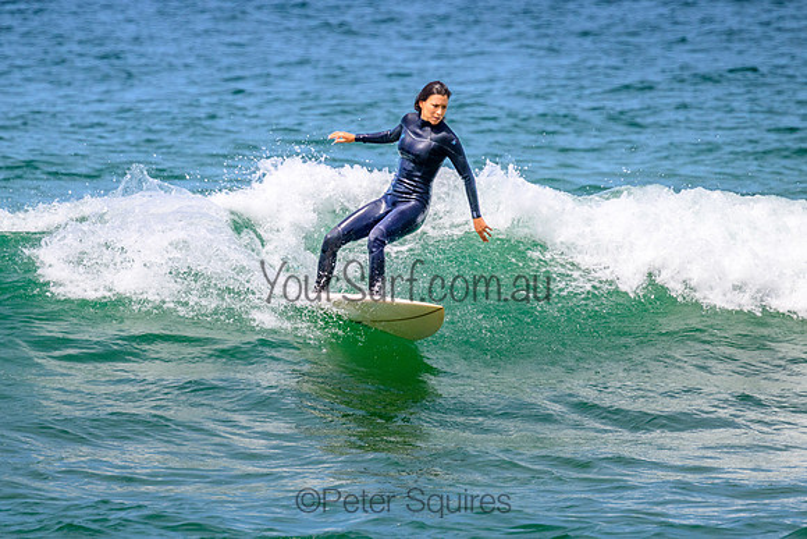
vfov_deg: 1.5
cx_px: 378
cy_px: 228
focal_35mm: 922
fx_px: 20680
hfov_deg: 2.2
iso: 1400
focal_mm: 800
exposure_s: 1/2000
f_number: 11
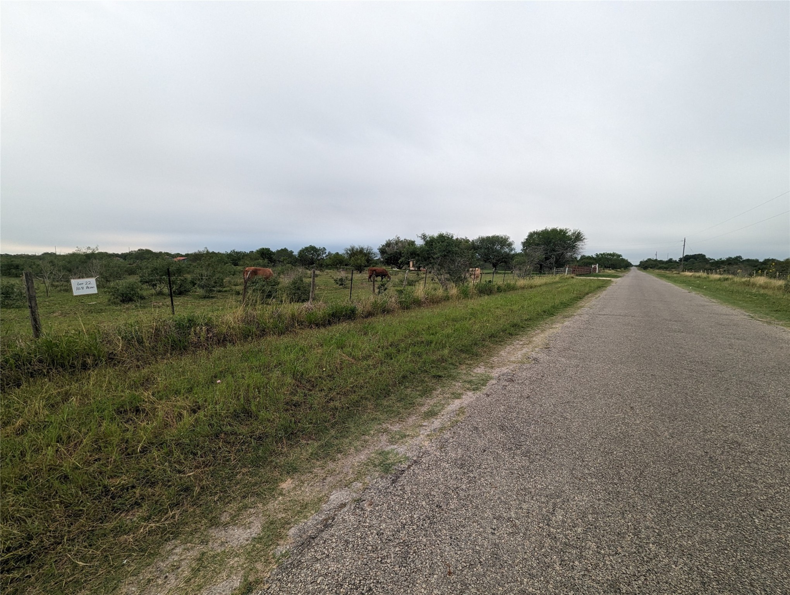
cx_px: 395
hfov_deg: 106.1
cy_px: 298
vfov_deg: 90.1
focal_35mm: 13
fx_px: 297
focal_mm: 1.95
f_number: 2.2
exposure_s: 1/449
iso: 48
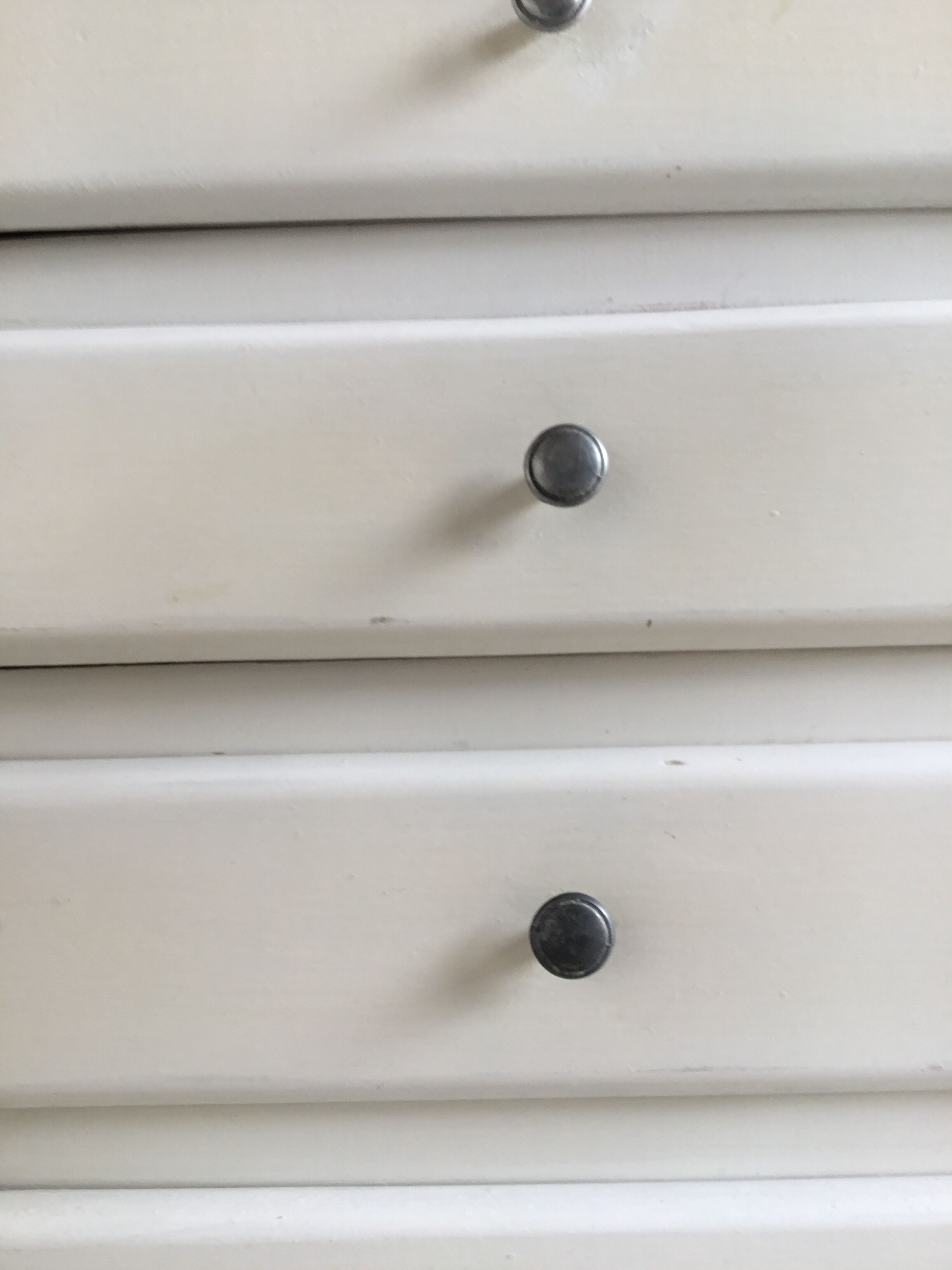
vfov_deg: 58.4
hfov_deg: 45.4
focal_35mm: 31
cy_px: 635
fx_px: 1137
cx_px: 476
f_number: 2.4
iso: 25
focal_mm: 3.3
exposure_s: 1/50
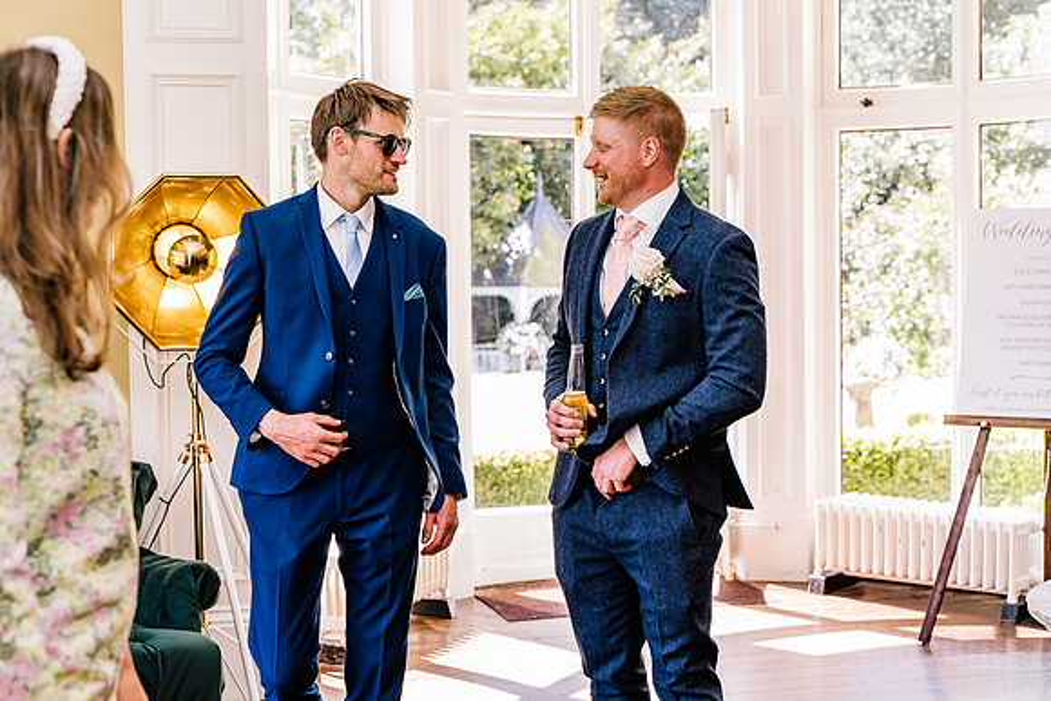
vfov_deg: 22.5
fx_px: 1762
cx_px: 526
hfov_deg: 33.2
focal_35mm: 60
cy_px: 350
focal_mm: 60
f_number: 4.5
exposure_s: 1/200
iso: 800
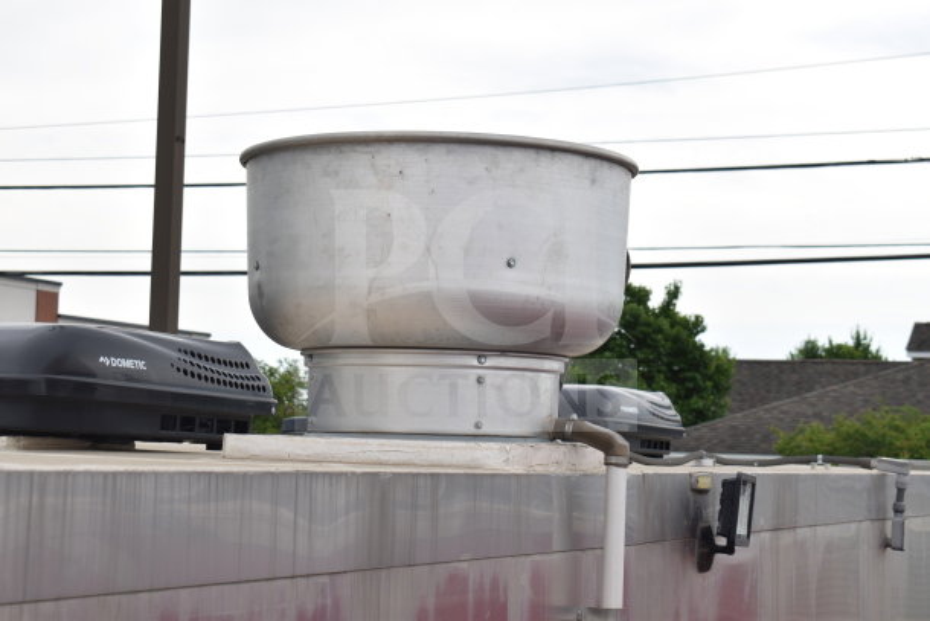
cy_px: 310
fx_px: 1860
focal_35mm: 72
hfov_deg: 28.1
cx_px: 465
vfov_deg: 18.9
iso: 100
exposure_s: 1/200
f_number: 7.1
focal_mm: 48
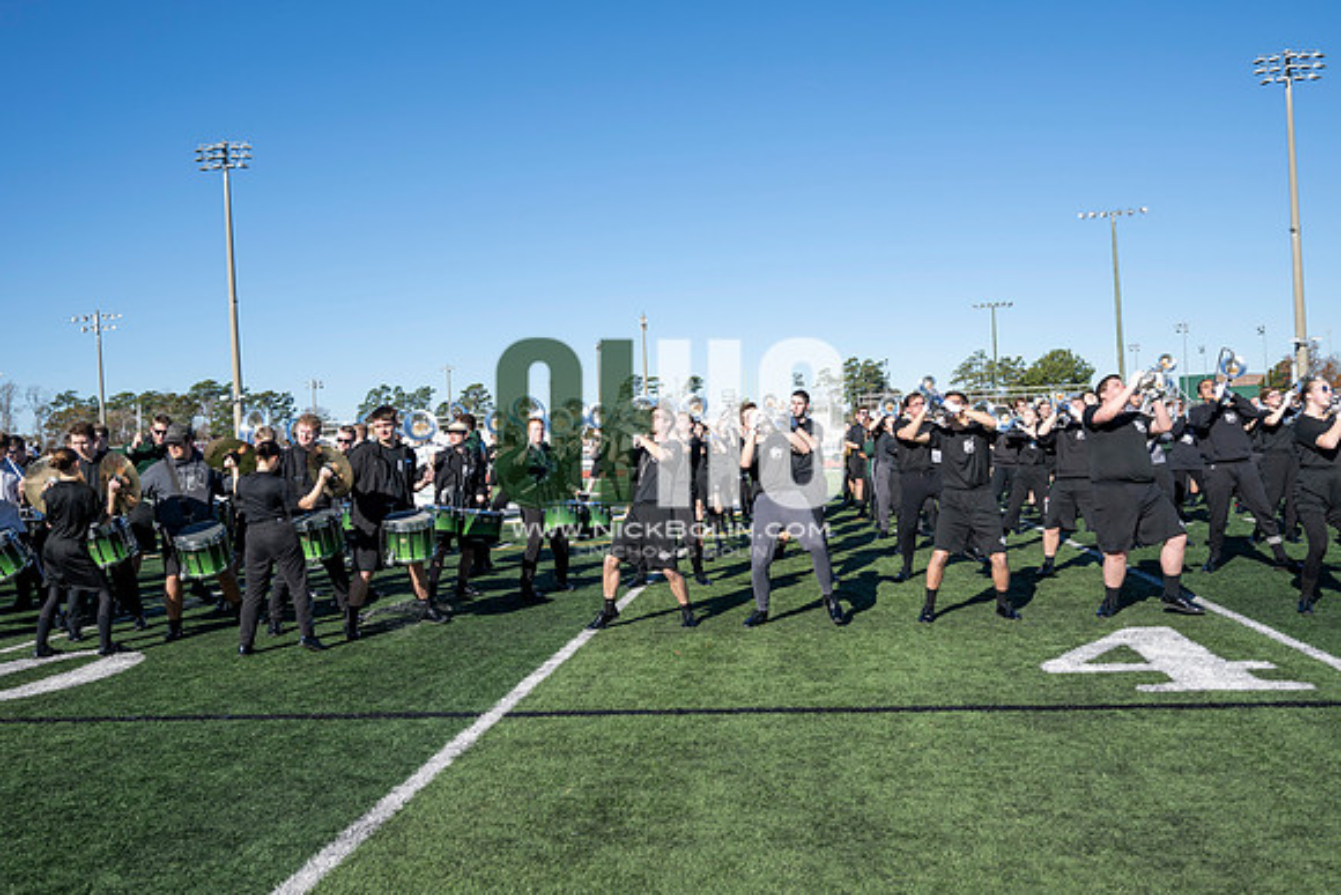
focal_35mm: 30
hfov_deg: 61.9
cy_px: 448
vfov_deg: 43.6
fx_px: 1118
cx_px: 670
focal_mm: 30
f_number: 5
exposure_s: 1/2000
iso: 320
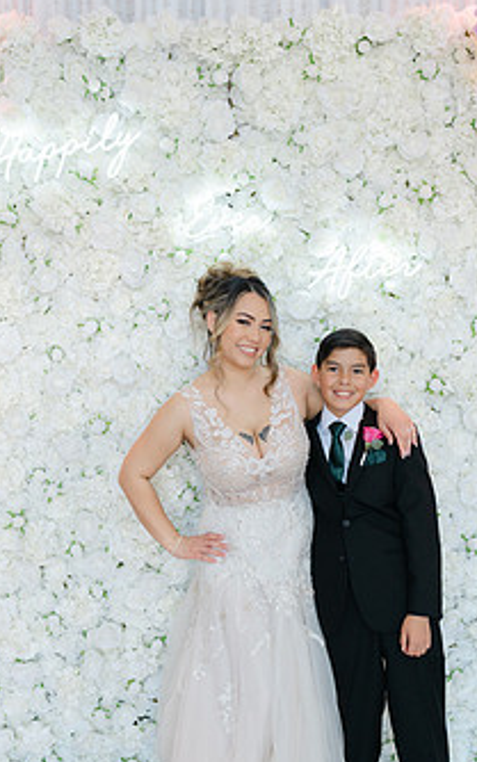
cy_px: 431
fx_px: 998
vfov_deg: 41.7
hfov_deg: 26.9
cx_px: 203
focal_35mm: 48
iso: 400
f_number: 4
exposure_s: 1/160
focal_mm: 35
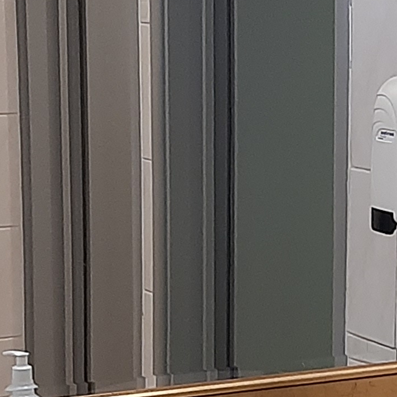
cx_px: 362
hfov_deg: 12.9
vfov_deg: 12.9
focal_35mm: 134
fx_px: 1739
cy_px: 337
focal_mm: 3.93
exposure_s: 1/50
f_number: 1.7
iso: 160
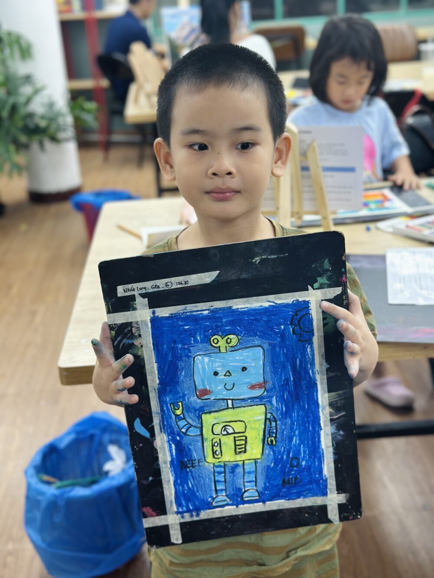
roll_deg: +3.0
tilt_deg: -21.6
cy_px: 289
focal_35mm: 48
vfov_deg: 39.7
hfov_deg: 30.3
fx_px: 802
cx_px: 217
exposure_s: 1/100
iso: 100
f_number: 1.78
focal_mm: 6.86
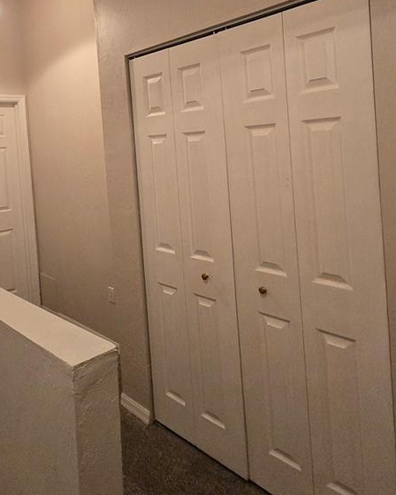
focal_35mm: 27
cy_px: 154
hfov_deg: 51.9
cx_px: 124
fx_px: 396
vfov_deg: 62.1
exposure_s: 1/60
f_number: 2.2
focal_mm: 1.7
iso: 800
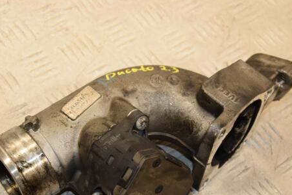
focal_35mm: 96
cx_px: 152
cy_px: 122
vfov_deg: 14.2
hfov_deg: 21.2
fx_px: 779
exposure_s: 1/200
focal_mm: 48
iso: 800
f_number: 5.6
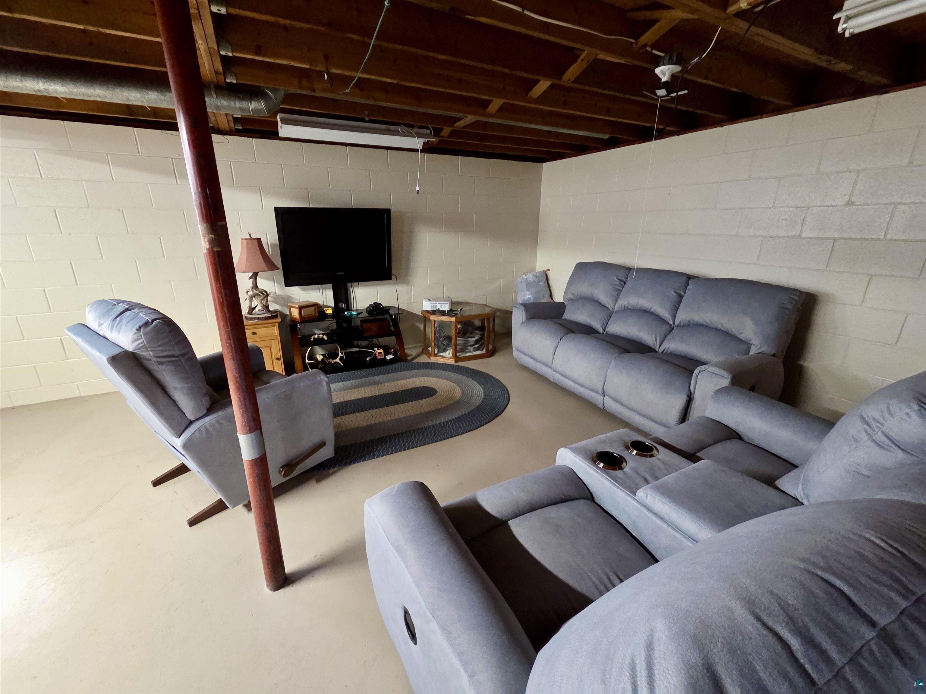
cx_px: 463
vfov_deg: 89.9
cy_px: 347
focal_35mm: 13
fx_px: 348
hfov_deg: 106.2
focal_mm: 2.2
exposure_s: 1/40
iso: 1250
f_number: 2.2
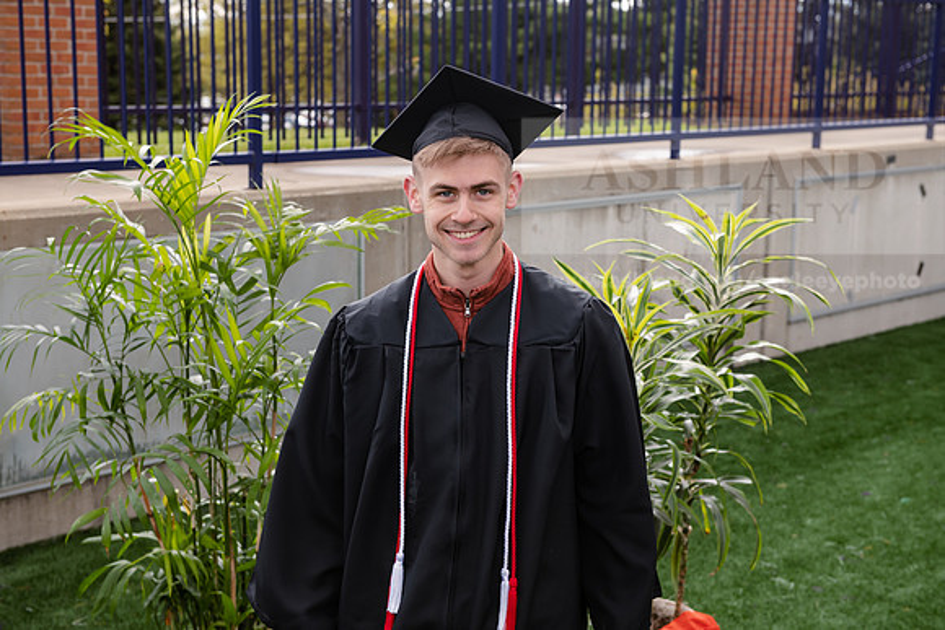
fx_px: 1523
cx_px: 472
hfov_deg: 34.5
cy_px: 315
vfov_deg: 23.4
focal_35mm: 58
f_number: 5.6
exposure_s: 1/200
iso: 320
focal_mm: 58
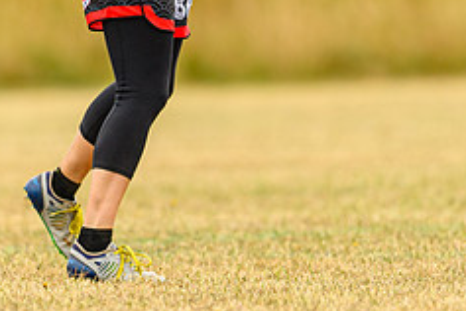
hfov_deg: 1.6
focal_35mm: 1301
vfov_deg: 1.1
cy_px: -105
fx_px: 16839
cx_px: 165
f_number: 3.2
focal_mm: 400
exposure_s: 1/1000
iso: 125
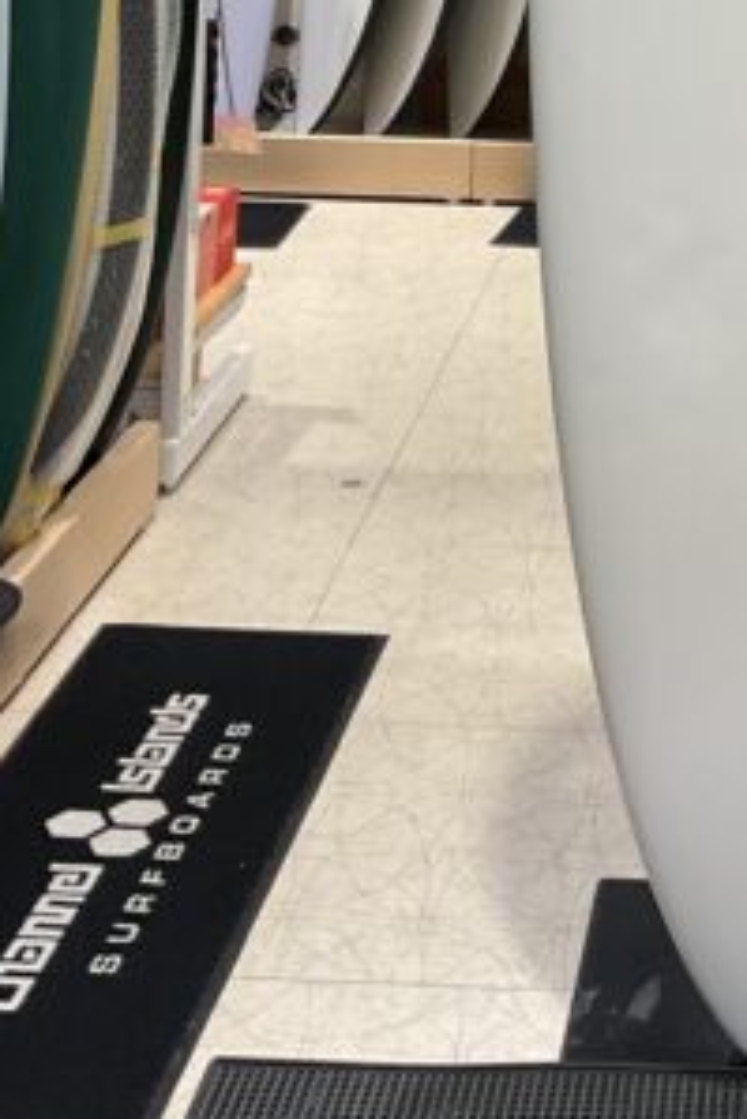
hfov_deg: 16.3
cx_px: 856
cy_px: -278
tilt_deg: -2.7
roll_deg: -1.5
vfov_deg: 22.7
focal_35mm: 81
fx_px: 2518
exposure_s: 1/120
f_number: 1.8
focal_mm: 3
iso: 64
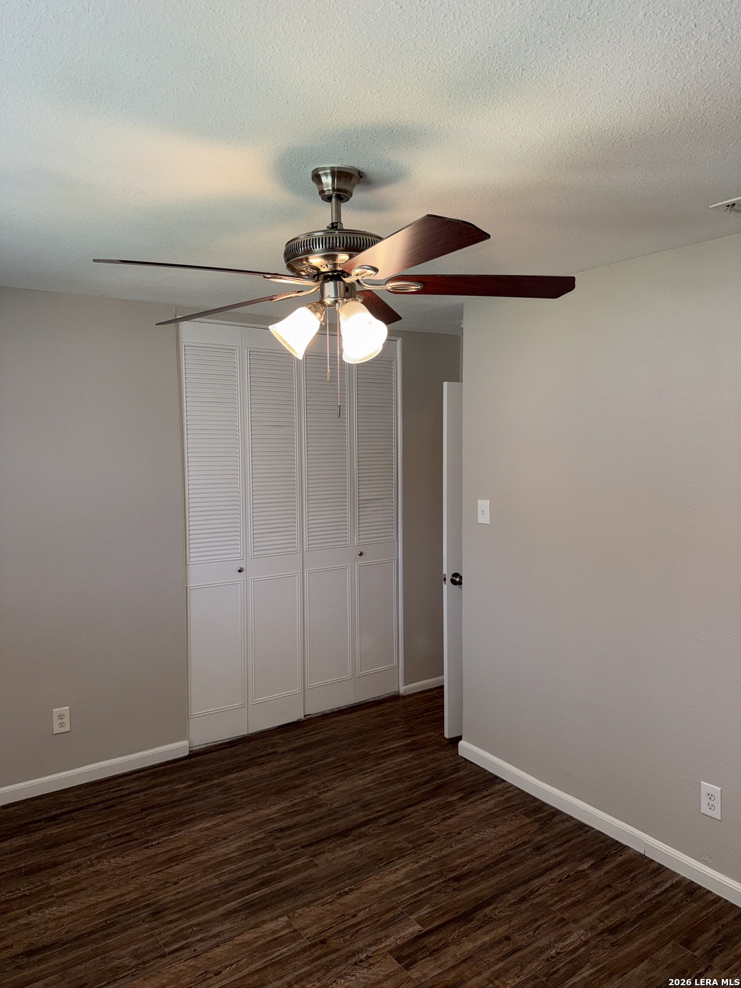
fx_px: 685
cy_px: 494
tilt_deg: -1.1
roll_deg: +1.4
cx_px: 370
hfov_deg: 56.8
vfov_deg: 71.6
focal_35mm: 24
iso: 50
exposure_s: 1/120
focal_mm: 6.76
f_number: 1.78
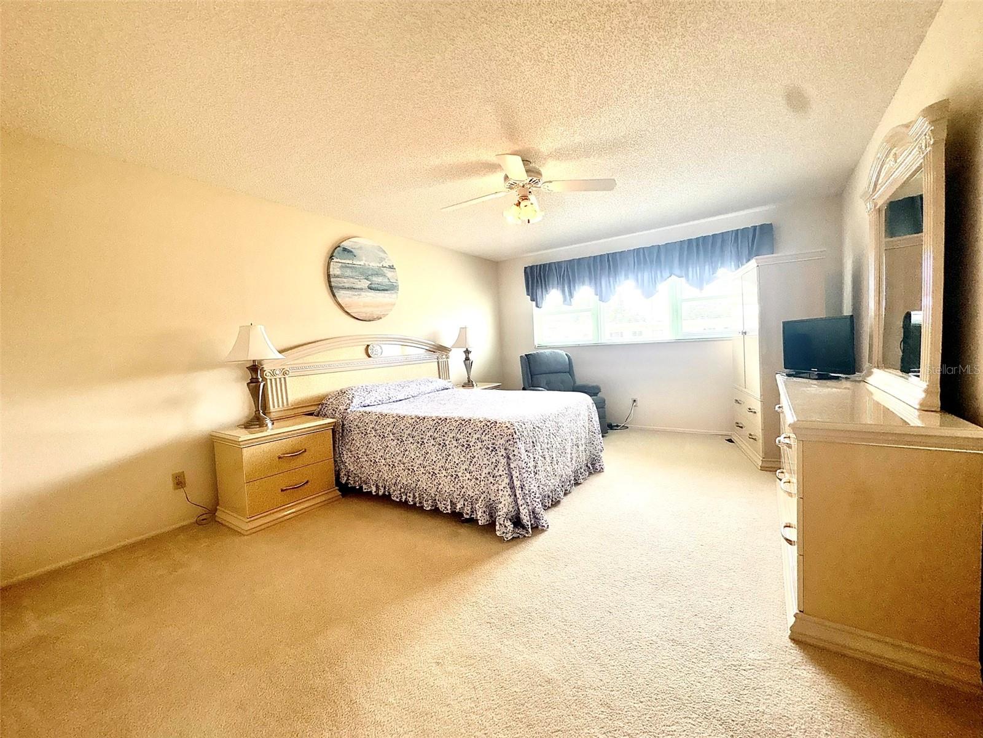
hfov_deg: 102.1
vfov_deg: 85.7
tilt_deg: -3.1
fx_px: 398
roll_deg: +4.4
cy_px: 369
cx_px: 492
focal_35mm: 14
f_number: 2.2
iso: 125
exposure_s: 1/140
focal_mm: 2.22
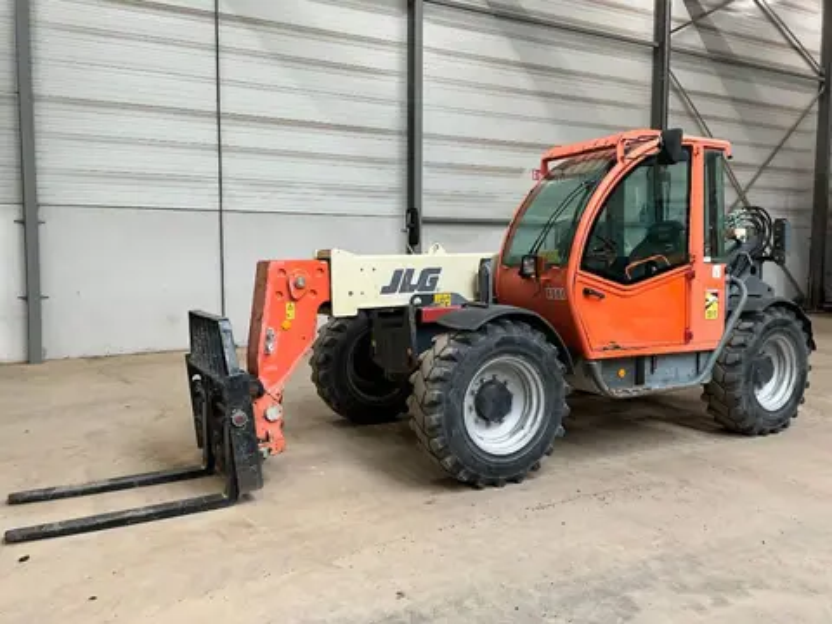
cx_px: 416
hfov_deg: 61.7
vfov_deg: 48.2
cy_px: 312
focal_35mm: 29
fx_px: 697
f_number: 1.8
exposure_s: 1/60
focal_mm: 3
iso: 100
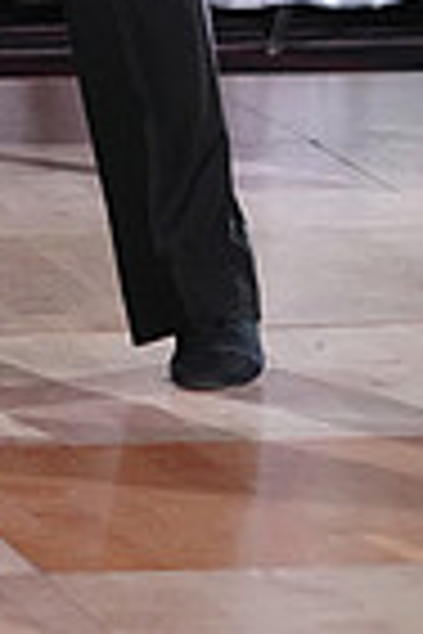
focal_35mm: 528
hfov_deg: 2.6
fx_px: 9305
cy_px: -310
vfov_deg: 3.9
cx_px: -133
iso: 3200
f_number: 4
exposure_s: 1/400
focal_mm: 128
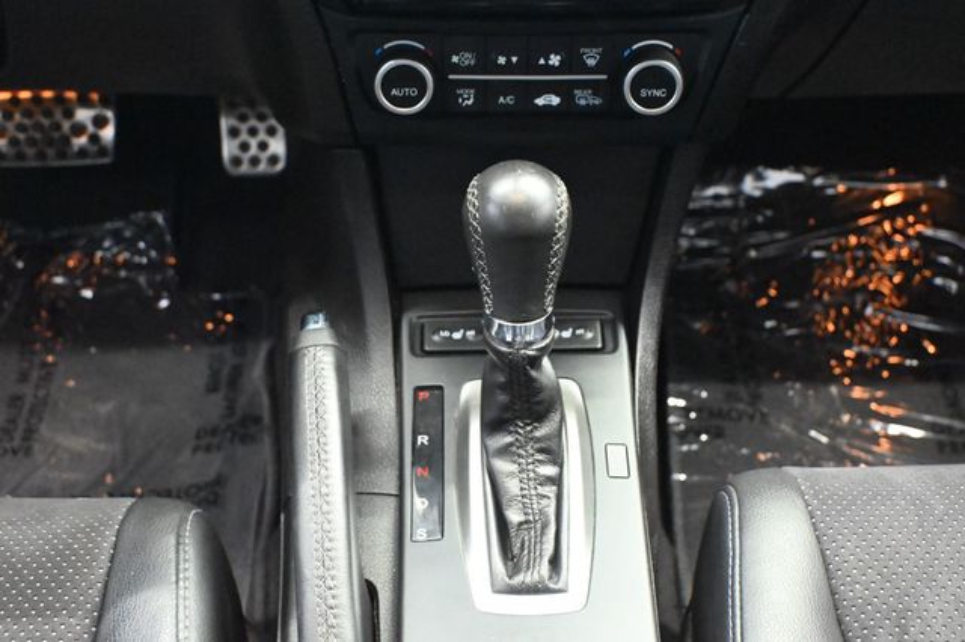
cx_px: 482
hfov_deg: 38.9
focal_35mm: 51
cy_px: 321
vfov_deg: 26.5
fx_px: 1366
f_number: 5
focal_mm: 34
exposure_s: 1/20
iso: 12800
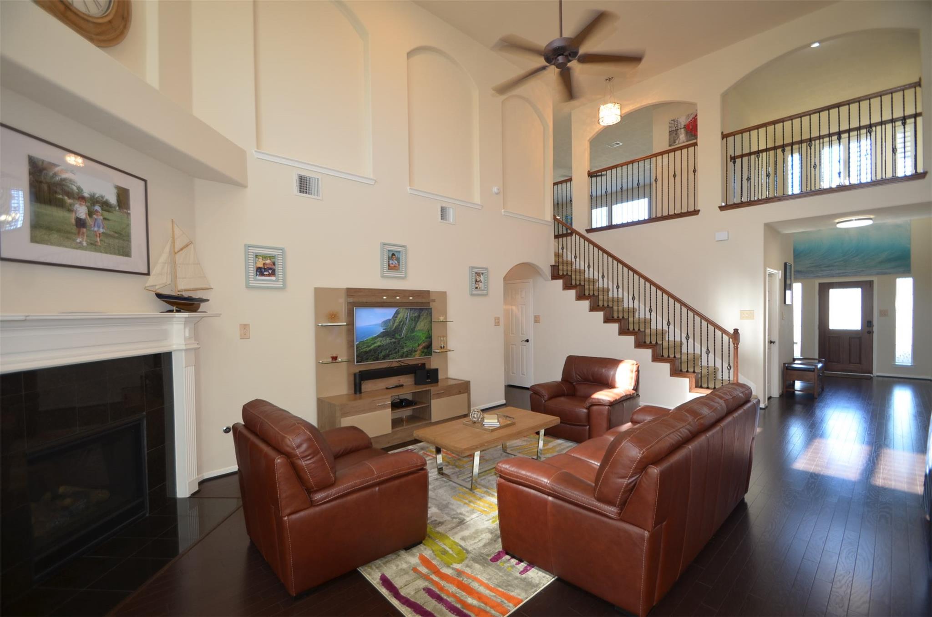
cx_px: 466
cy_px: 308
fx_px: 387
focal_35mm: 15
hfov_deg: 100.5
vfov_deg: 77.1
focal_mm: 10
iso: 250
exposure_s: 1/50
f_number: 3.5
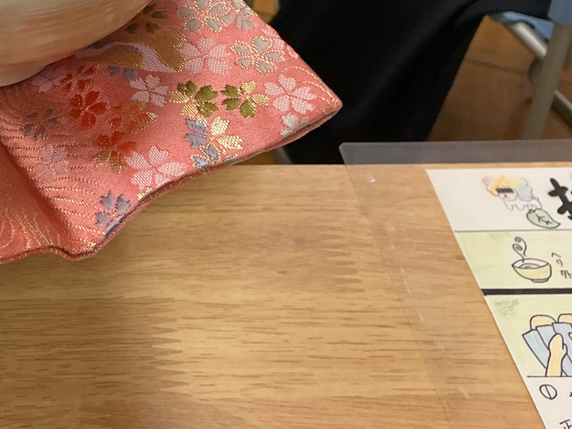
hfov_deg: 29.3
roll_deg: +0.2
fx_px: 1008
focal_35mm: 61
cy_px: 4
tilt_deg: -38.5
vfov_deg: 23.1
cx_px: -21
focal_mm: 3
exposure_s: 1/50
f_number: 1.8
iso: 100
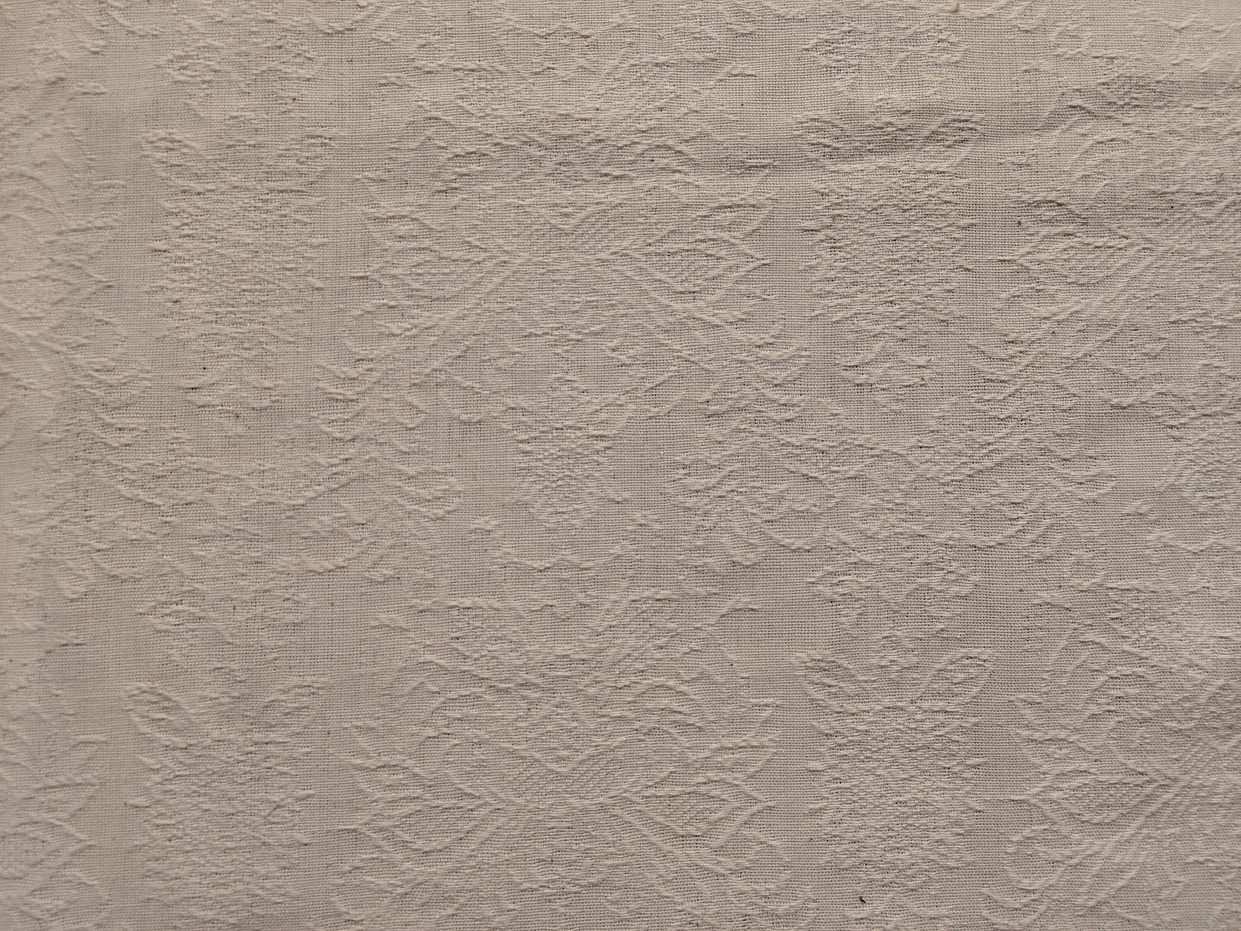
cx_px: 620
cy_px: 466
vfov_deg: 53.1
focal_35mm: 26
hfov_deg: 67.3
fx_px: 932
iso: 64
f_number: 2
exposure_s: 1/100
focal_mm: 2.78
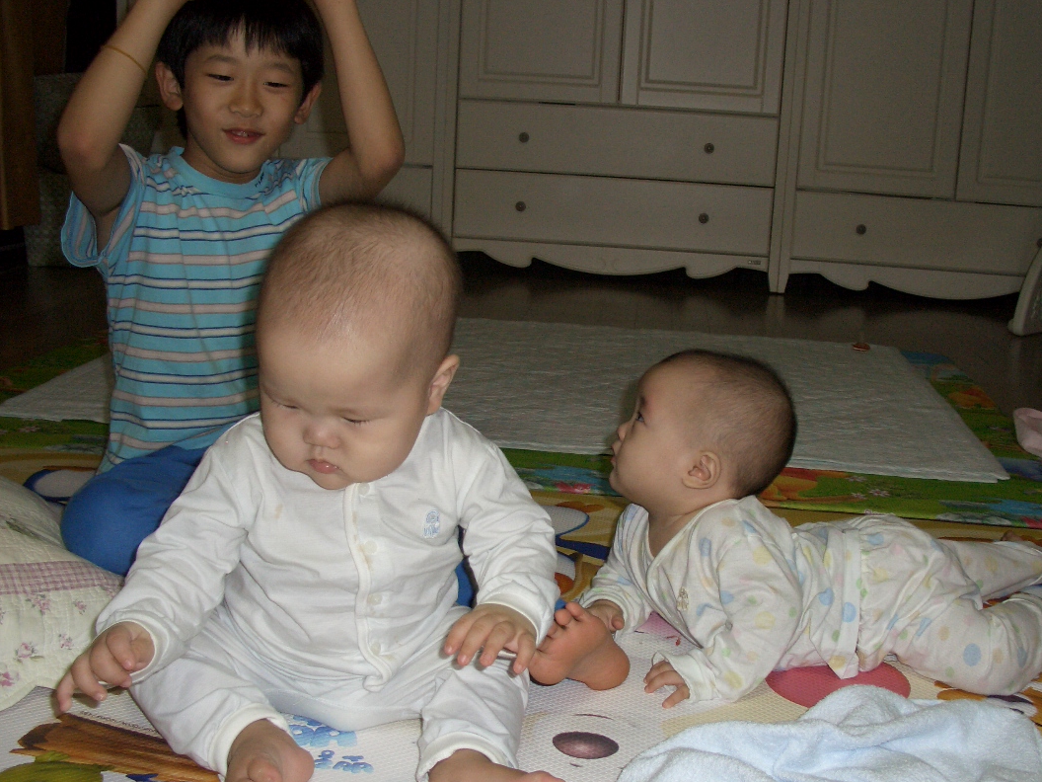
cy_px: 397
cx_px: 588
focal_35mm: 40
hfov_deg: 46.7
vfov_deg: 36.0
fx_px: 1204
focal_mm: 7.1
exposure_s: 1/60
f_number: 2.8
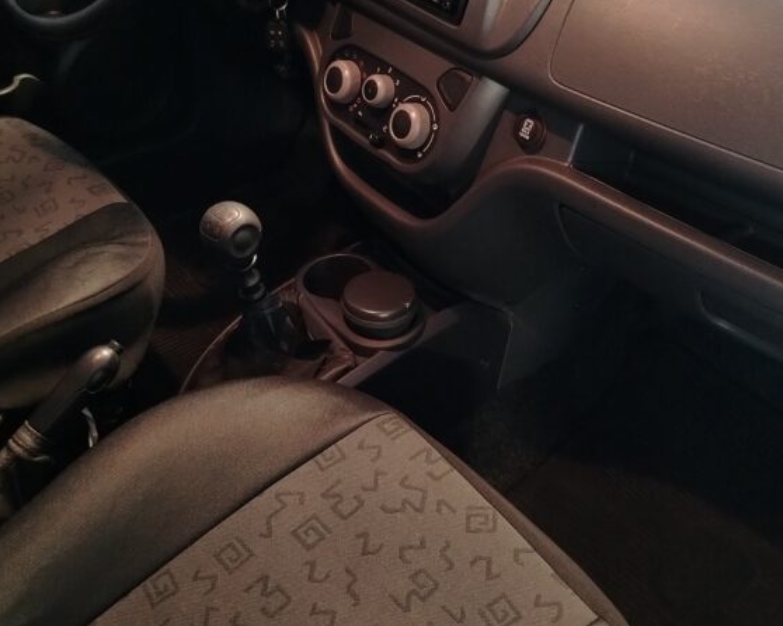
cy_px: 243
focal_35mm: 43
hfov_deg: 42.9
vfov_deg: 34.7
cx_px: 401
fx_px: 996
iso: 3041
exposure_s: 1/20
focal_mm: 5.25
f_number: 1.75
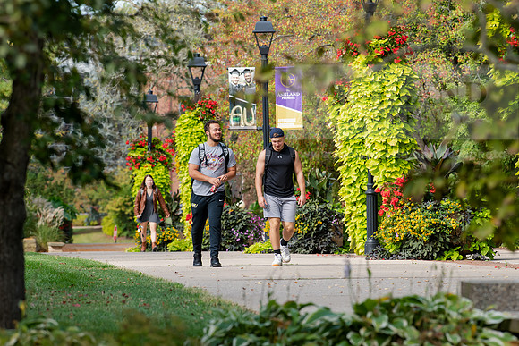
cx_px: 260
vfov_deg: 4.6
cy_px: 173
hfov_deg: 6.9
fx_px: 4326
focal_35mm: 300
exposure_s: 1/320
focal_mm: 300
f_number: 9
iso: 500
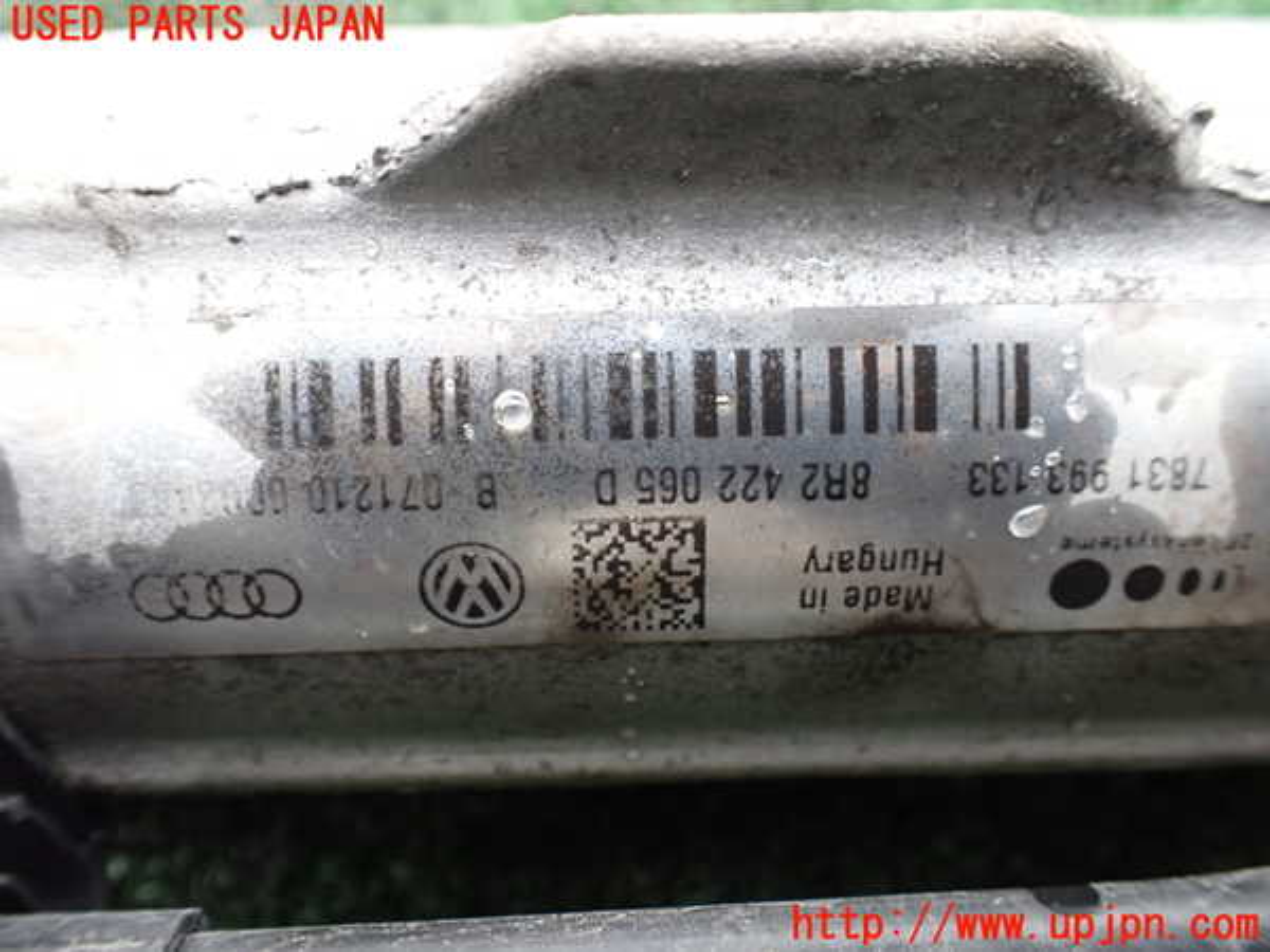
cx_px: 635
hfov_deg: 60.0
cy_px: 476
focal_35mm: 30
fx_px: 1101
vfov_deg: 46.8
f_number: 2.3
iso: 500
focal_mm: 5.4
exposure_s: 1/125
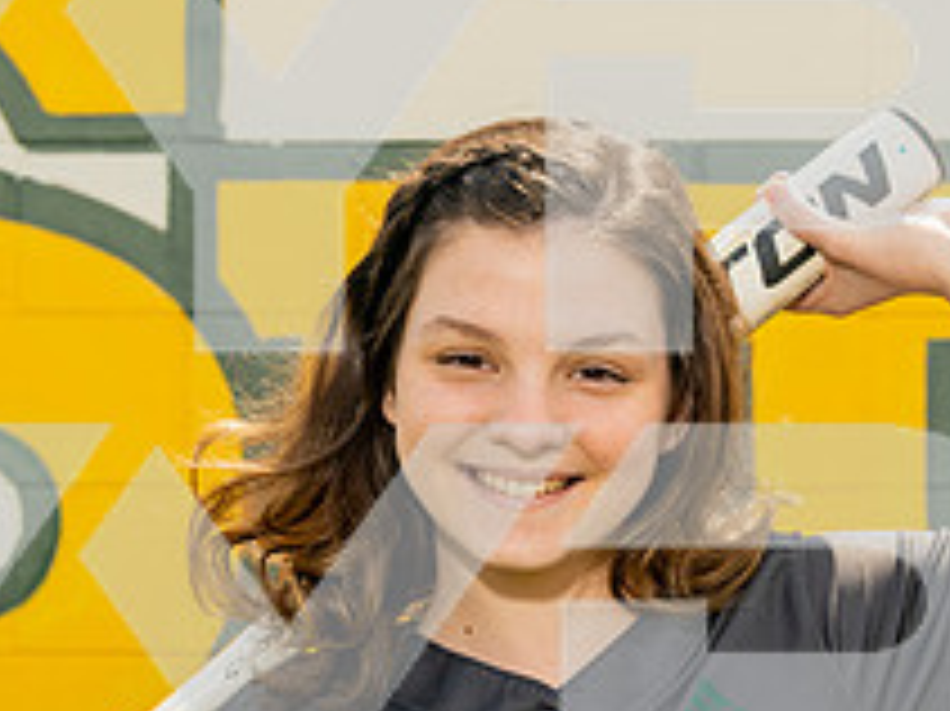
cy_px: 664
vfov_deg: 13.2
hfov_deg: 17.7
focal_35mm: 111
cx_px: 473
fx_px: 3045
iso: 250
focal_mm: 42
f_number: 4.5
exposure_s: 1/250
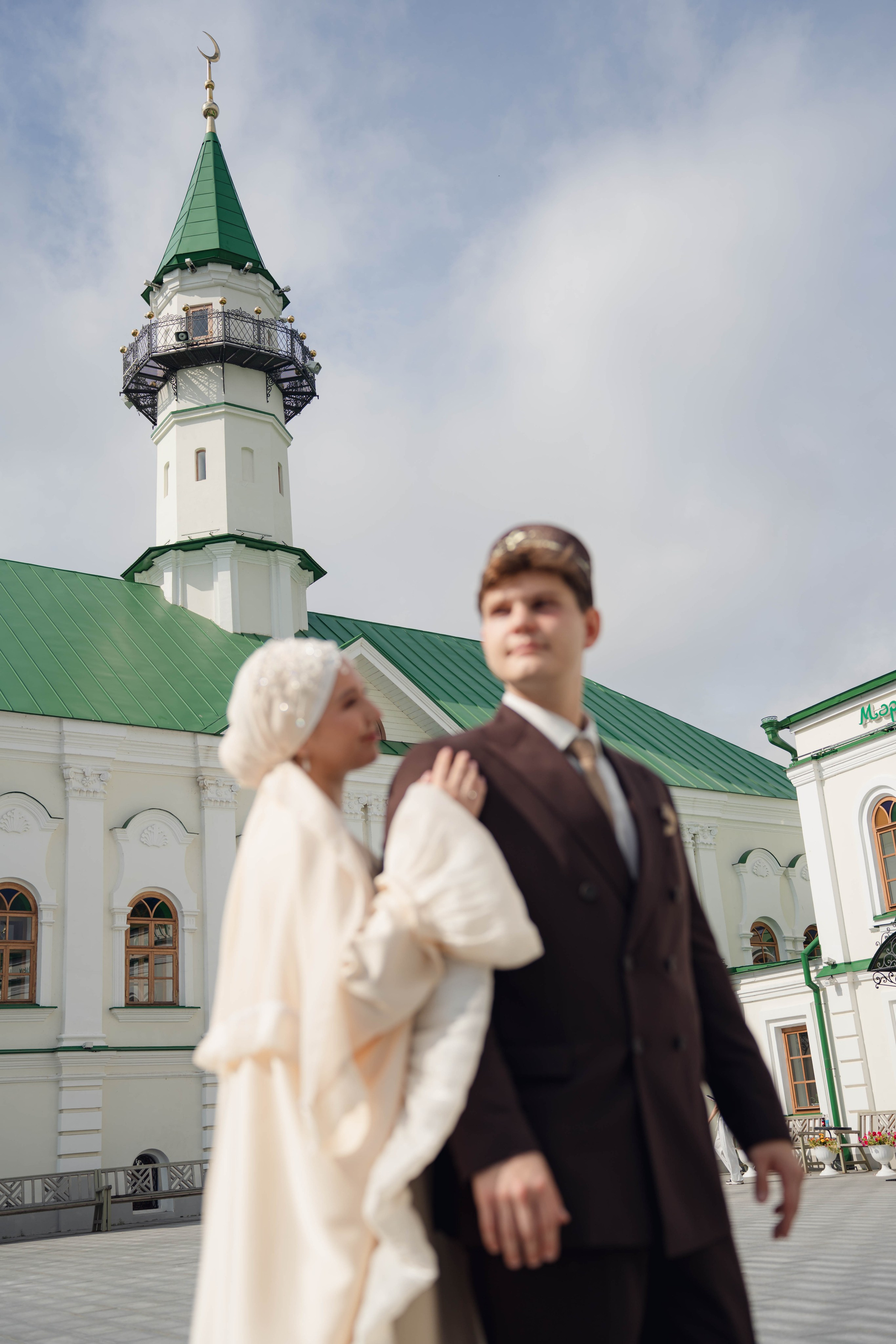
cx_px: 448
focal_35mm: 40
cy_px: 672
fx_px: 1493
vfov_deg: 48.5
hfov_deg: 33.4
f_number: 2.8
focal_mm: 40
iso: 50
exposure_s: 1/2000
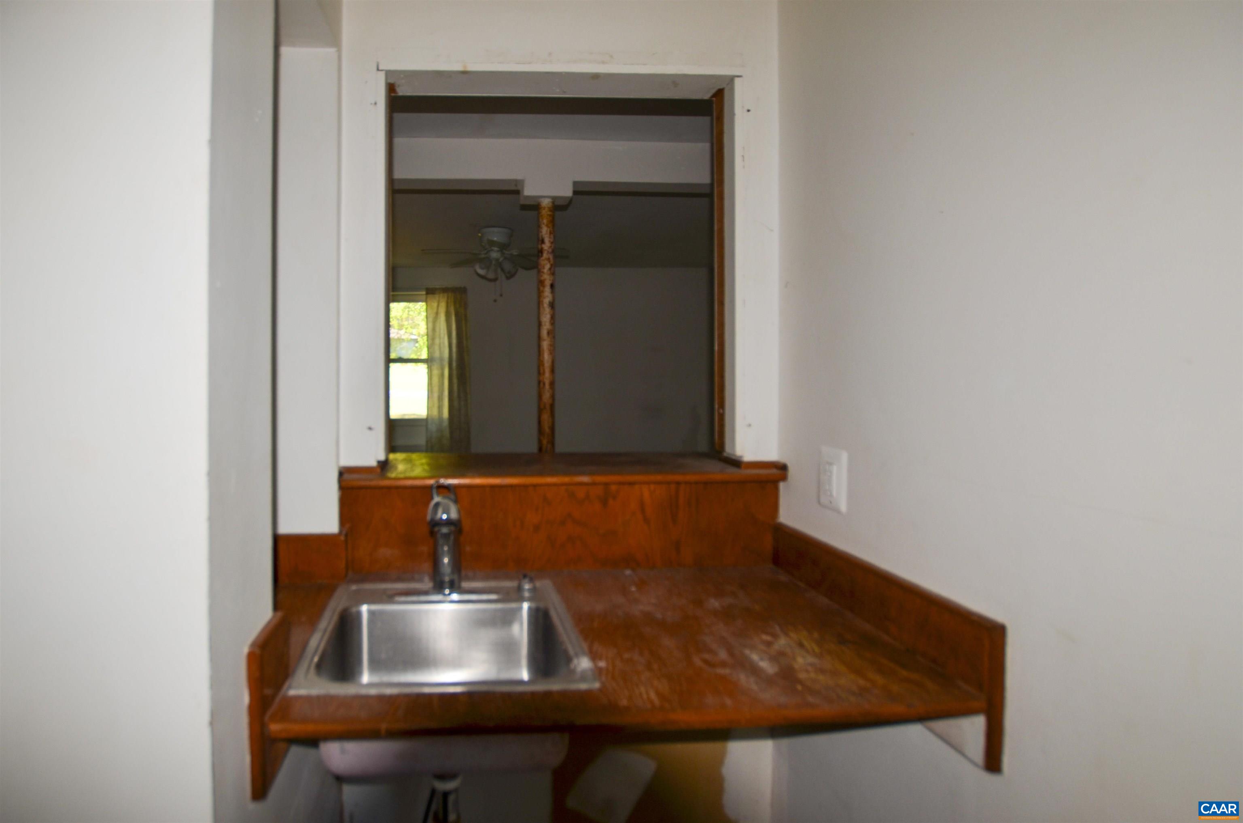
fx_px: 517
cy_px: 412
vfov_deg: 77.1
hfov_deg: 100.5
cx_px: 622
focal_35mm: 15
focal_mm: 10
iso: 100
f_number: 3.5
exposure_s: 1/60
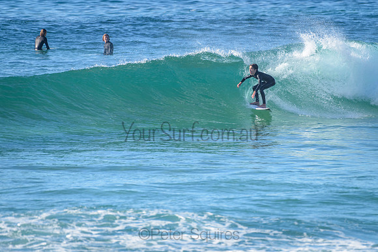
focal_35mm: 613
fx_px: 6436
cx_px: 217
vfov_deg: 2.2
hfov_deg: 3.4
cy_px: 105
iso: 360
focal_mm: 500
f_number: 5.6
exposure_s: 1/2000
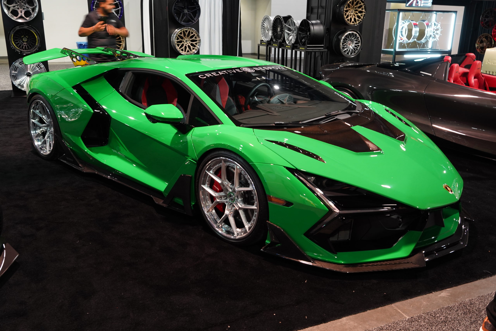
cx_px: 248
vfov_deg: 40.0
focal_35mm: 33
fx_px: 455
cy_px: 166
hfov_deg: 57.2
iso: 1250
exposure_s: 1/10
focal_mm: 33
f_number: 5.6
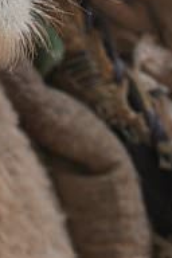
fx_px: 2315
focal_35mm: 323
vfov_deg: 6.3
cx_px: -310
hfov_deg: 4.1
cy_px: -105
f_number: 8
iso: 100
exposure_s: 1/60
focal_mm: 25.9
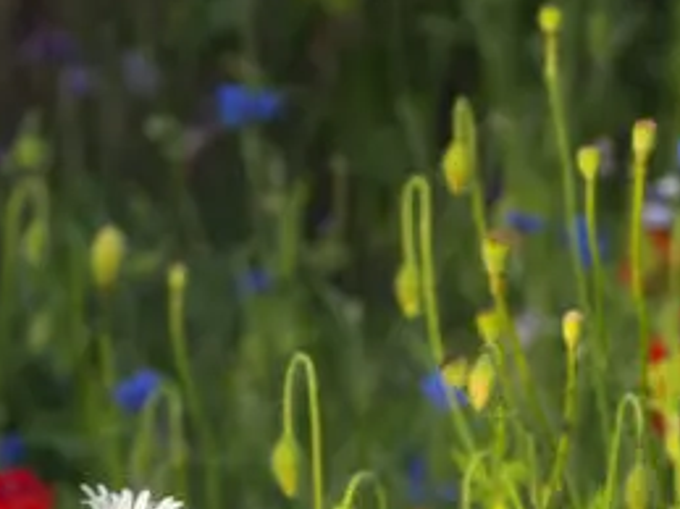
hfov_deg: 3.9
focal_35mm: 513
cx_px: 299
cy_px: 585
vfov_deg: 2.9
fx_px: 10073
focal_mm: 90
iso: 200
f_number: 8
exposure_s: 1/160
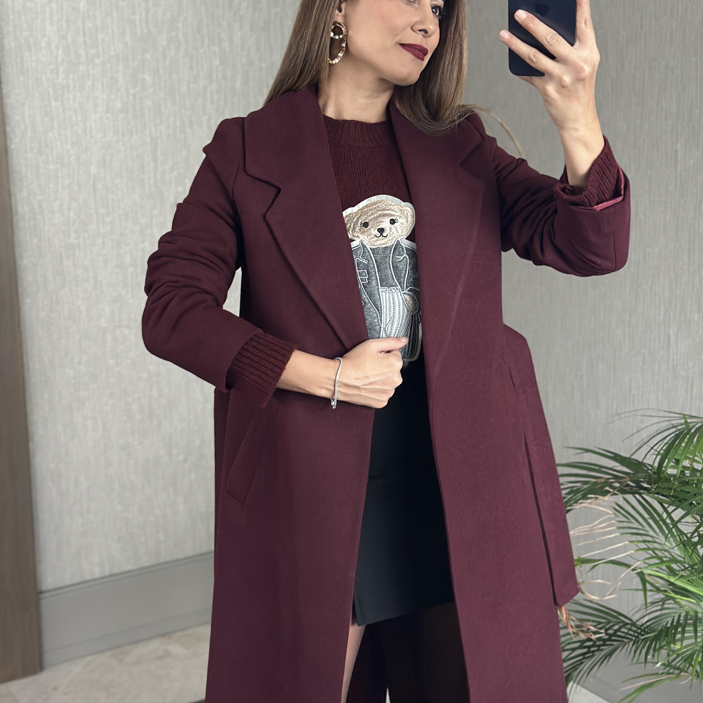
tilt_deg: -20.6
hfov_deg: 30.0
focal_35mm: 57
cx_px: 354
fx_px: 1310
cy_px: 349
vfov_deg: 30.0
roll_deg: +2.0
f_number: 1.78
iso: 400
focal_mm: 6.86
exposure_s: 1/55
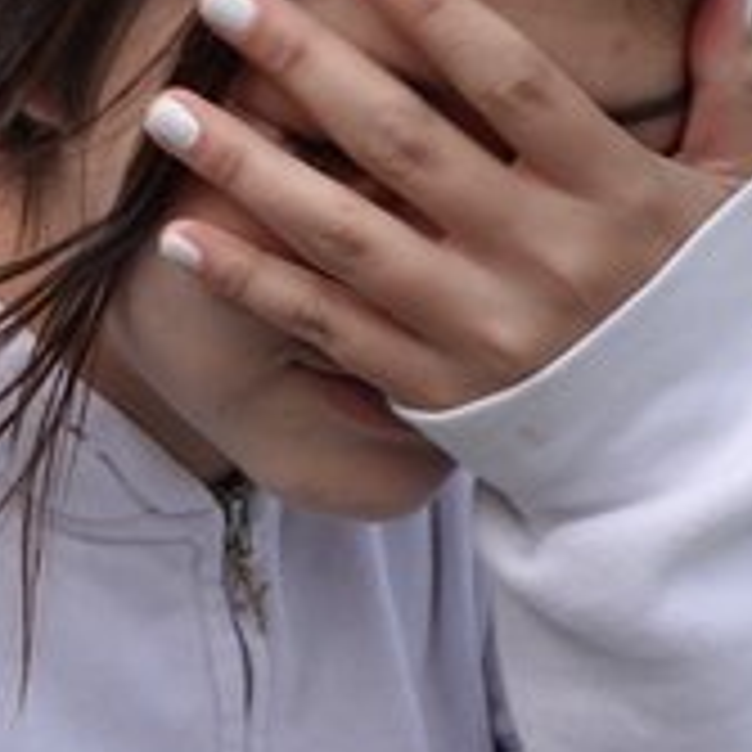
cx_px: 716
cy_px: 392
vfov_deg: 15.7
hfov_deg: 15.5
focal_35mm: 111
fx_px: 2728
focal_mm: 12.76
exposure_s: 1/250
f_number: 3.5
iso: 100
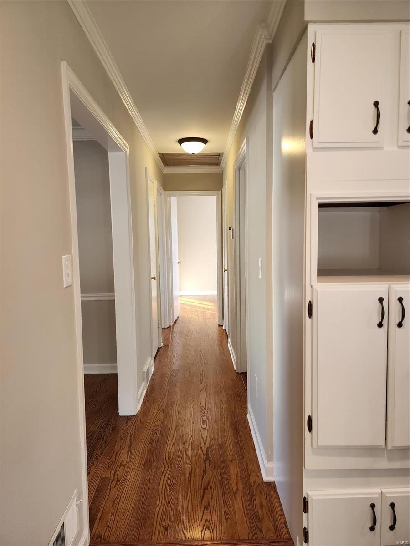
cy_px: 273
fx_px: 363
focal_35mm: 23
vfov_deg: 73.9
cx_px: 205
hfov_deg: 58.9
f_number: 1.8
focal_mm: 6.4
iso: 125
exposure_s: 1/120
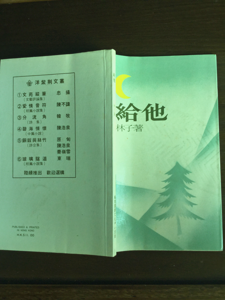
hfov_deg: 45.4
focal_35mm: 31
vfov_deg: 58.4
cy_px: 150
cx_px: 112
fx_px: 269
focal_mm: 3.3
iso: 25
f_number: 2.4
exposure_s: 1/50
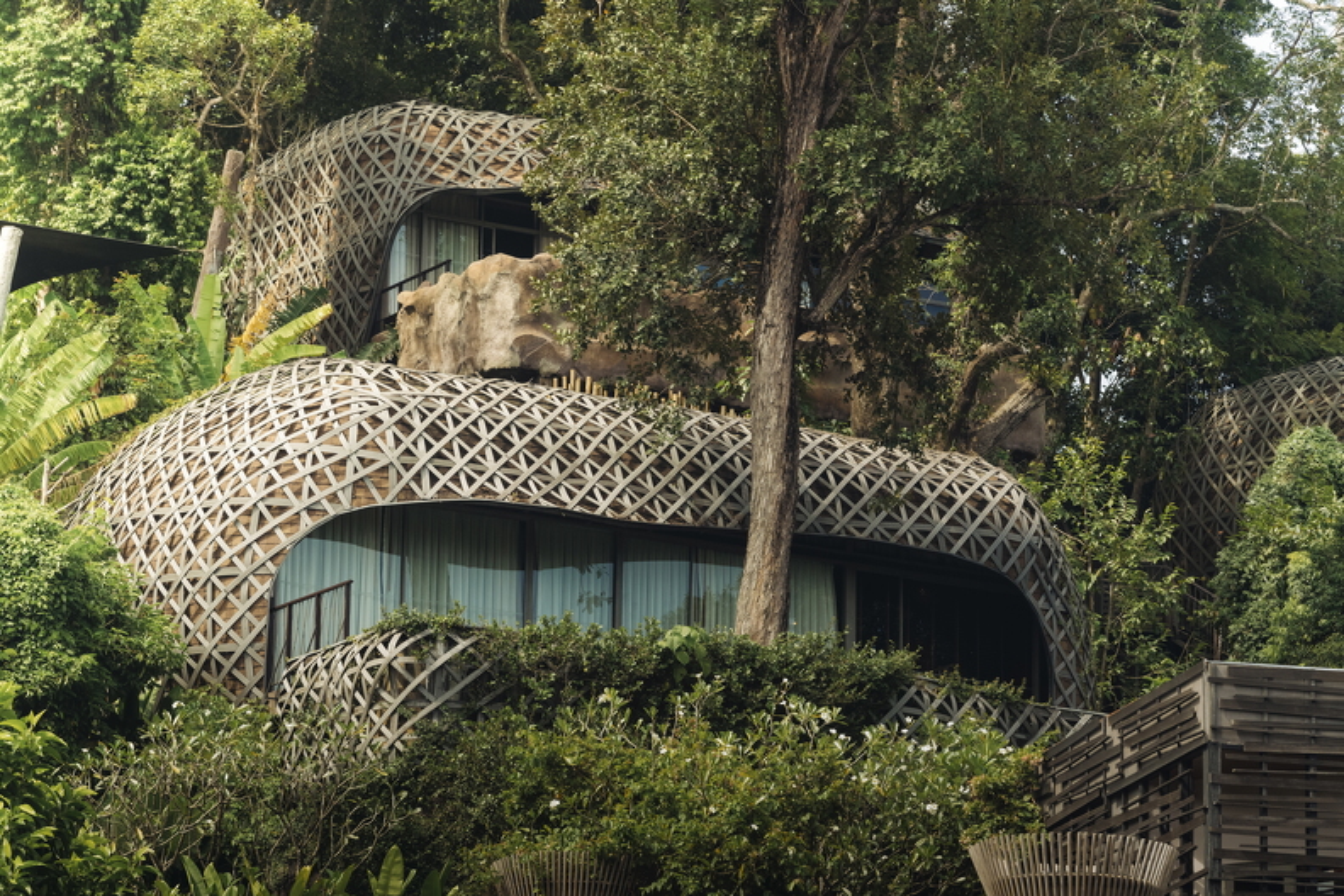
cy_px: 448
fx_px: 5973
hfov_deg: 12.8
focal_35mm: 160
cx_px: 672
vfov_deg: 8.6
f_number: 11
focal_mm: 160
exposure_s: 1/160
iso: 1600
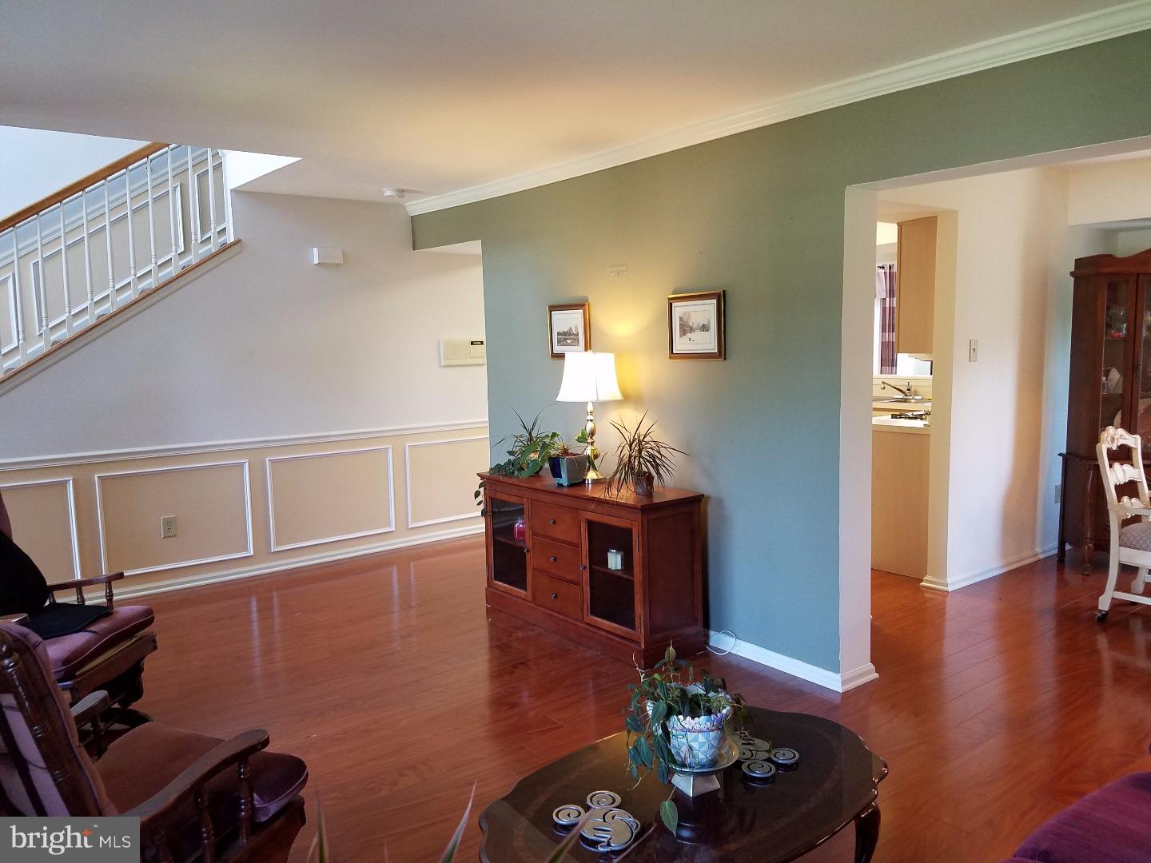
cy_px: 432
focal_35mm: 26
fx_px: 865
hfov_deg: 67.3
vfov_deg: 53.1
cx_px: 576
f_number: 1.7
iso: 160
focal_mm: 4.2
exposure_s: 1/40
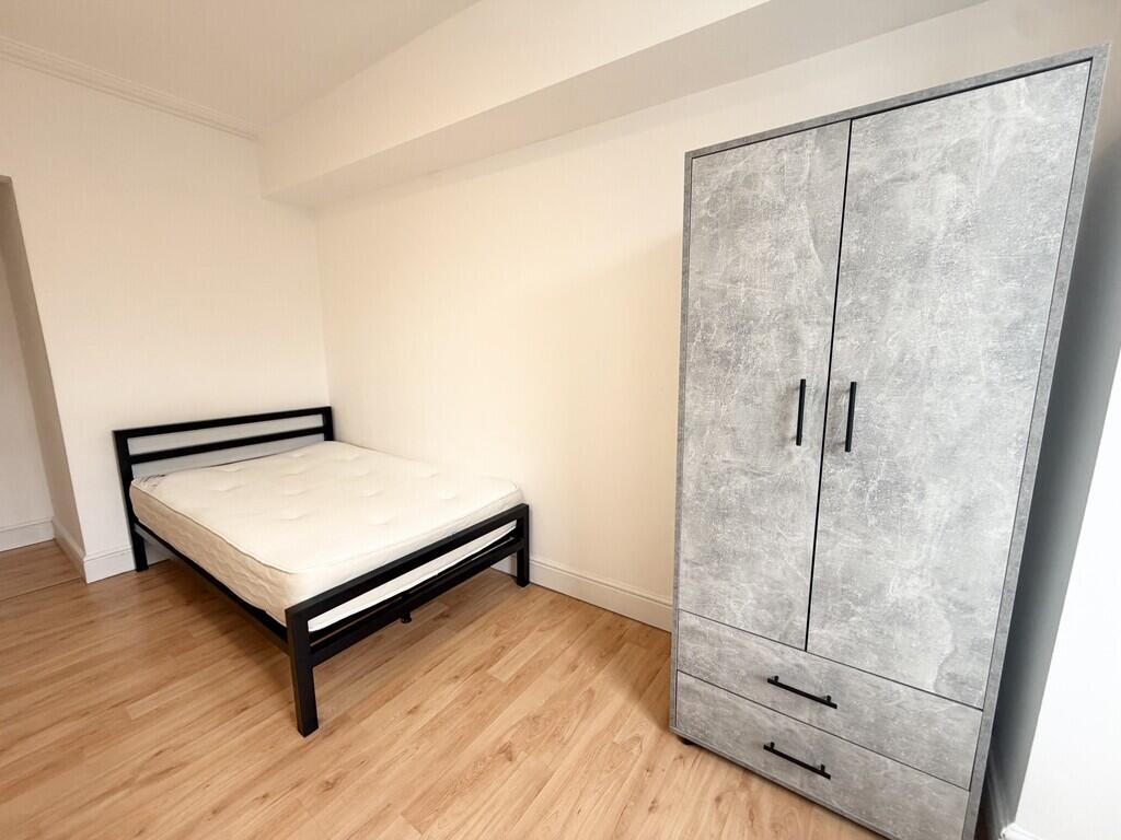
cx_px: 560
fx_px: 453
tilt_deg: -10.0
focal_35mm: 14
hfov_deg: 102.1
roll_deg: -0.6
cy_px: 420
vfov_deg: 85.7
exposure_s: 1/121
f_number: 2.2
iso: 160
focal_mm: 2.22
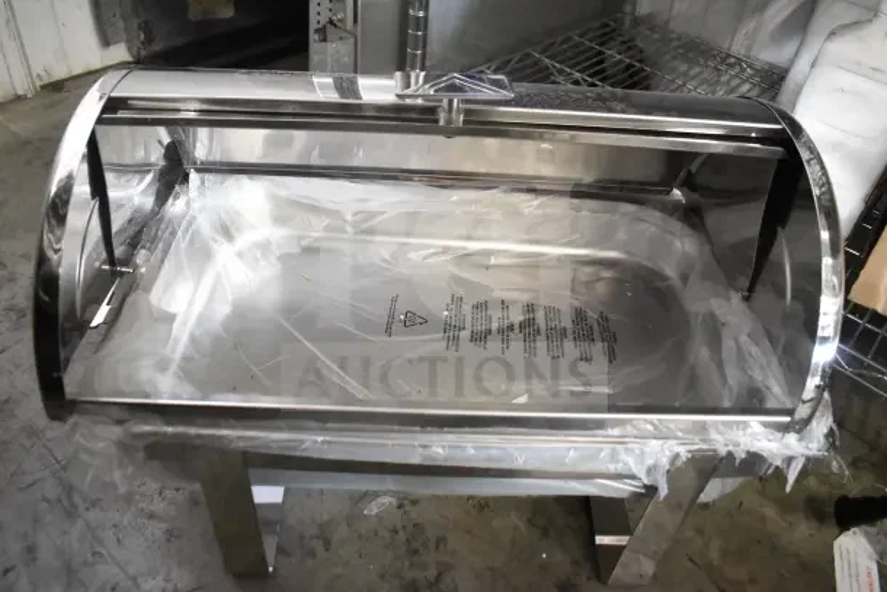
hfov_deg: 67.4
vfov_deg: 48.0
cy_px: 296
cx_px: 444
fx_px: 665
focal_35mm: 27
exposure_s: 1/50
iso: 6400
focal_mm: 18
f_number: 3.5
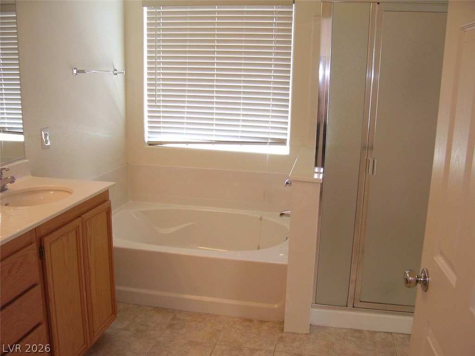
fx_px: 467
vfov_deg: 41.8
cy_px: 178
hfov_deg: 54.0
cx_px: 238
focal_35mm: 34
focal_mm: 5.6
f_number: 2.7
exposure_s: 1/60
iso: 125
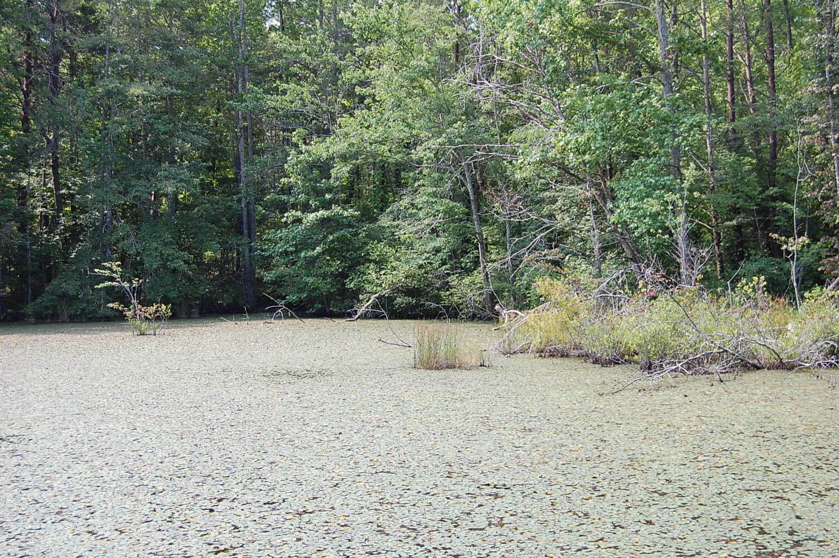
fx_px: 1118
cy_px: 279
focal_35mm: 48
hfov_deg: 41.1
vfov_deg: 28.0
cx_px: 420
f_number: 6.3
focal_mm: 32
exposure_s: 1/160
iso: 200
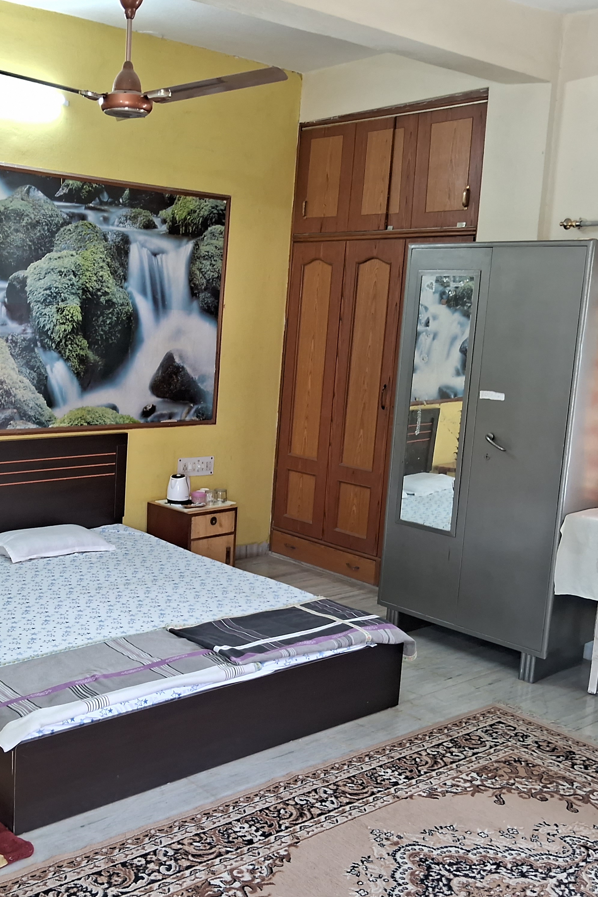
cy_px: 453
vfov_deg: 51.9
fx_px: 922
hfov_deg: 35.0
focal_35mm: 37
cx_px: 132
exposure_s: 1/50
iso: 320
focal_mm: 3.98
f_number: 1.8
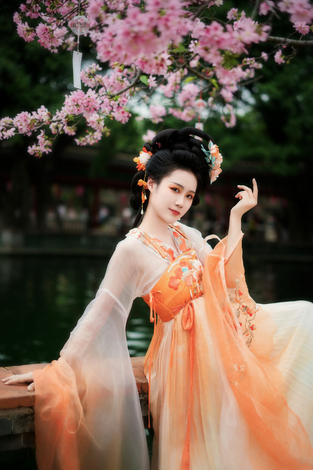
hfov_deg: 27.0
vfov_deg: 39.6
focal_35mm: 50
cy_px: 235
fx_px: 652
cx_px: 156
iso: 100
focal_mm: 50
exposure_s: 1/320
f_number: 1.8
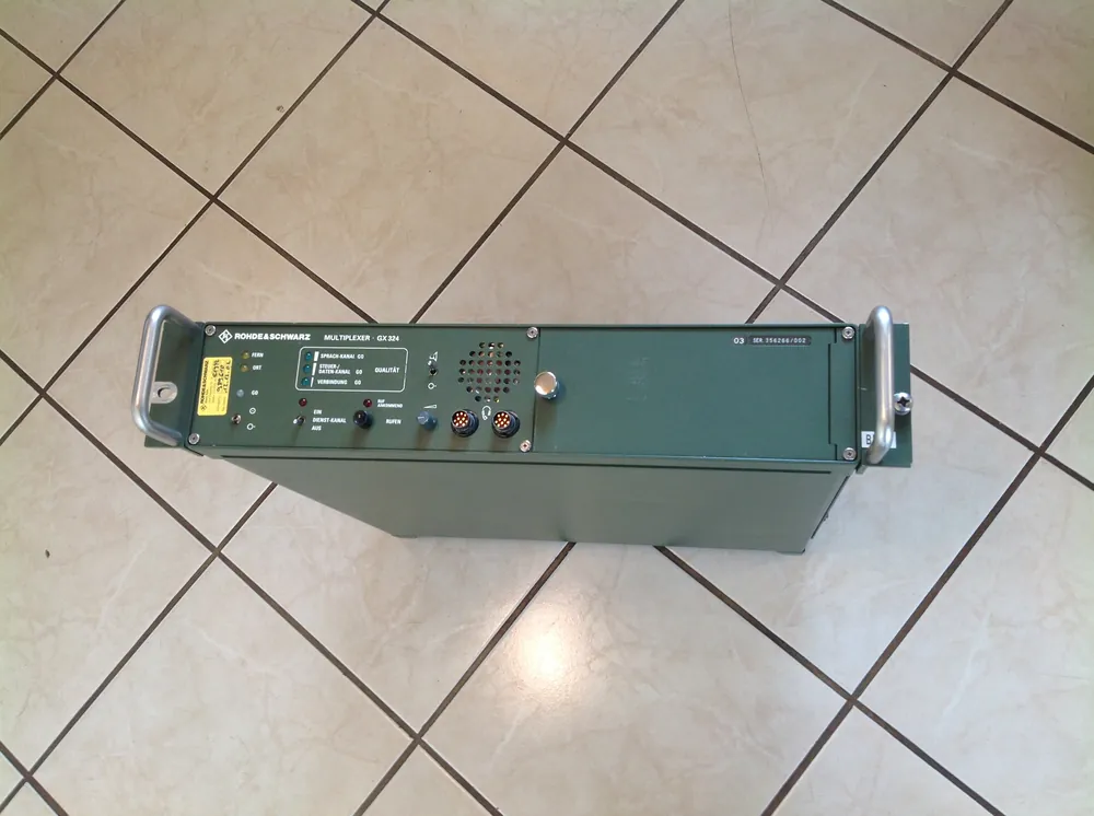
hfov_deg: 52.7
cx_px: 547
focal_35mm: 35
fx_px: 1104
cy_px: 408
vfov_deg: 40.6
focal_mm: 4.28
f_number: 2.4
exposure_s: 1/15
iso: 64
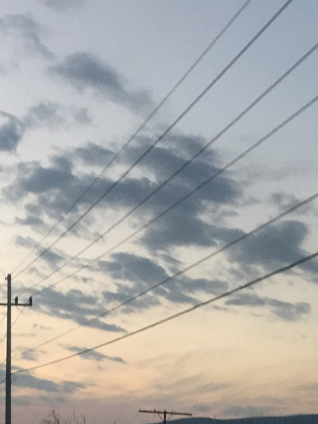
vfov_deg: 22.5
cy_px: 438
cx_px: -60
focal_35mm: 83
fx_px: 1017
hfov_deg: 17.0
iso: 50
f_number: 2.2
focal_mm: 4.15
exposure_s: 1/30
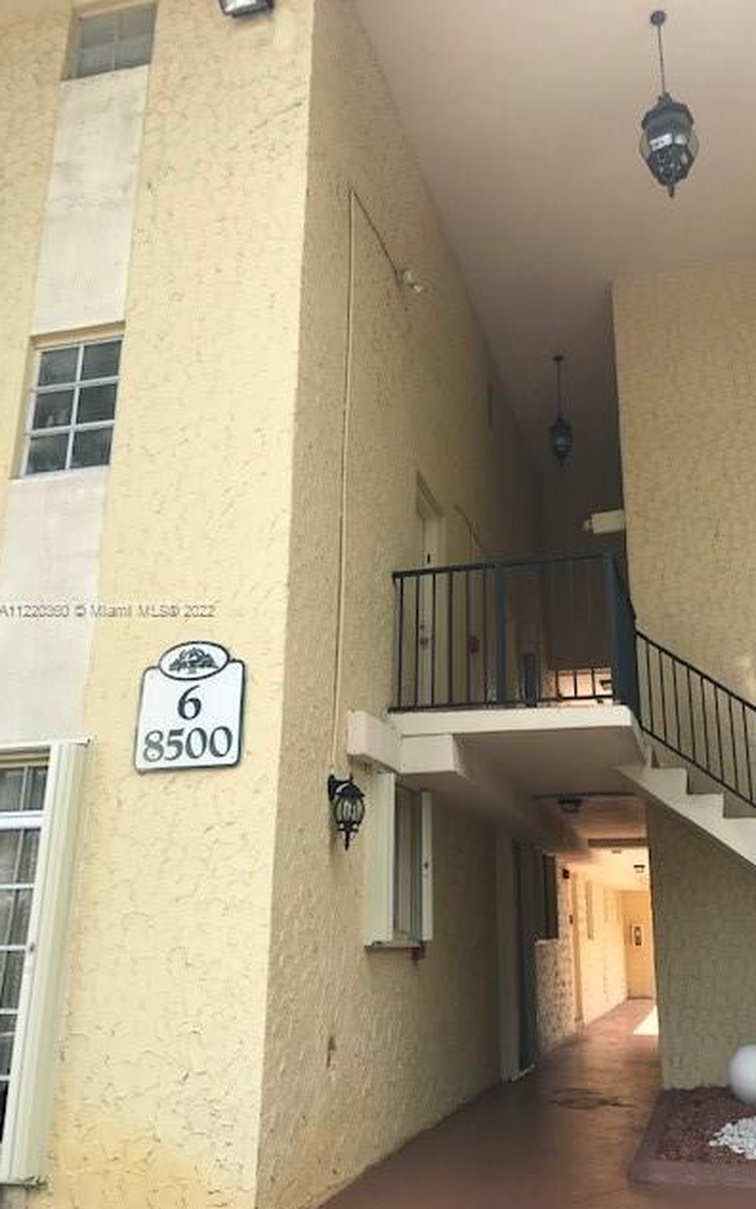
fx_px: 988
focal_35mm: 30
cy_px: 609
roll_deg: +0.4
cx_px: 451
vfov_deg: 62.9
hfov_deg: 41.7
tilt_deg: +20.2
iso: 20
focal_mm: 3.99
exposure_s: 1/595
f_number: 1.8
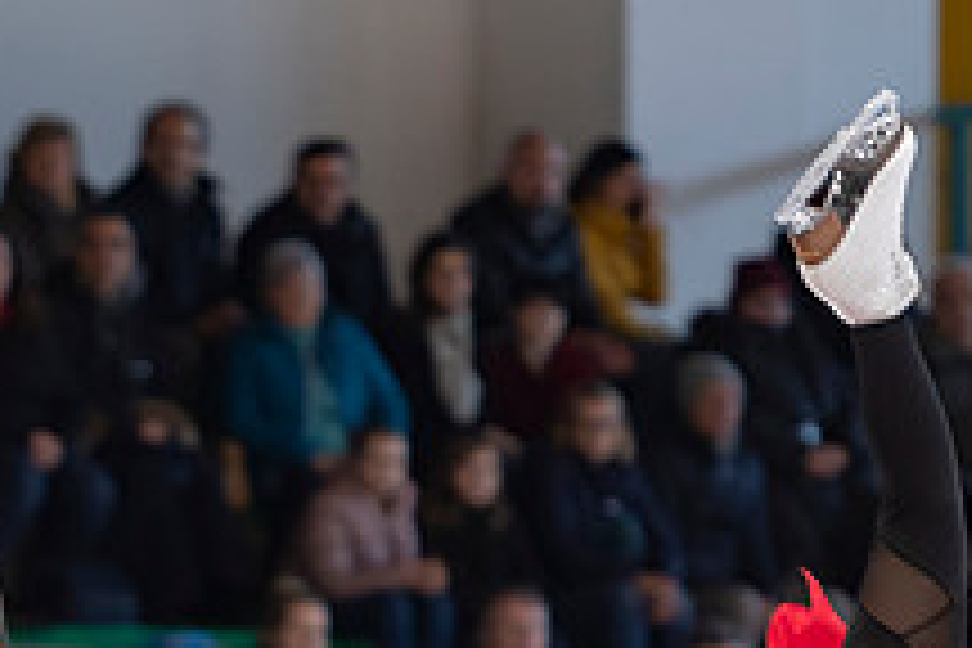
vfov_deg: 2.4
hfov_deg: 3.5
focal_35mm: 584
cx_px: -202
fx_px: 15767
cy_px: 790
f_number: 3.2
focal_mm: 145
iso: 800
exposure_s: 1/200
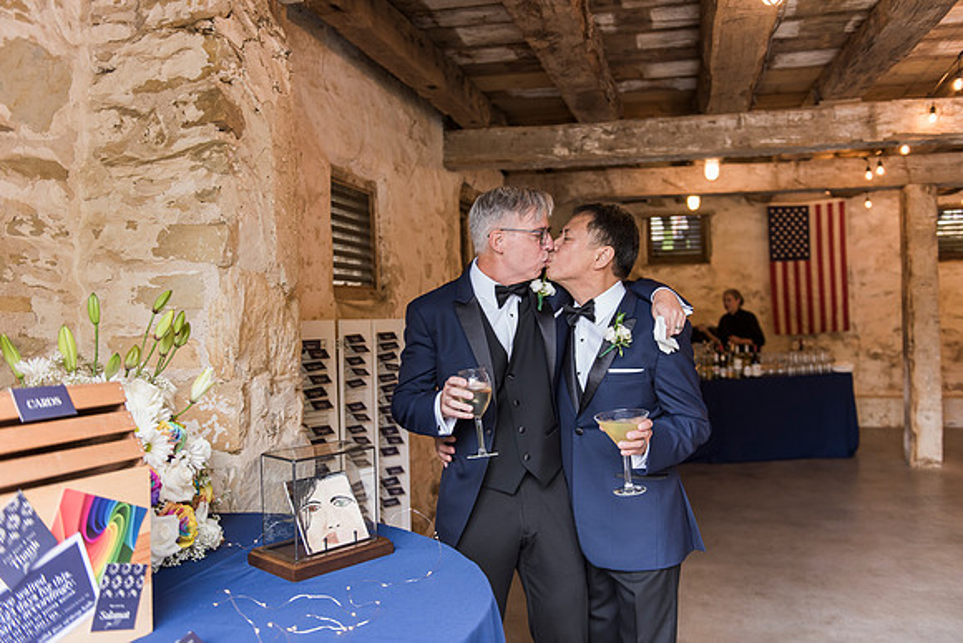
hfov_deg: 58.7
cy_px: 322
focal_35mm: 32
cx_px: 482
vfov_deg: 41.1
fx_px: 856
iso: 800
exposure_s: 1/160
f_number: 2.8
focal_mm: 32
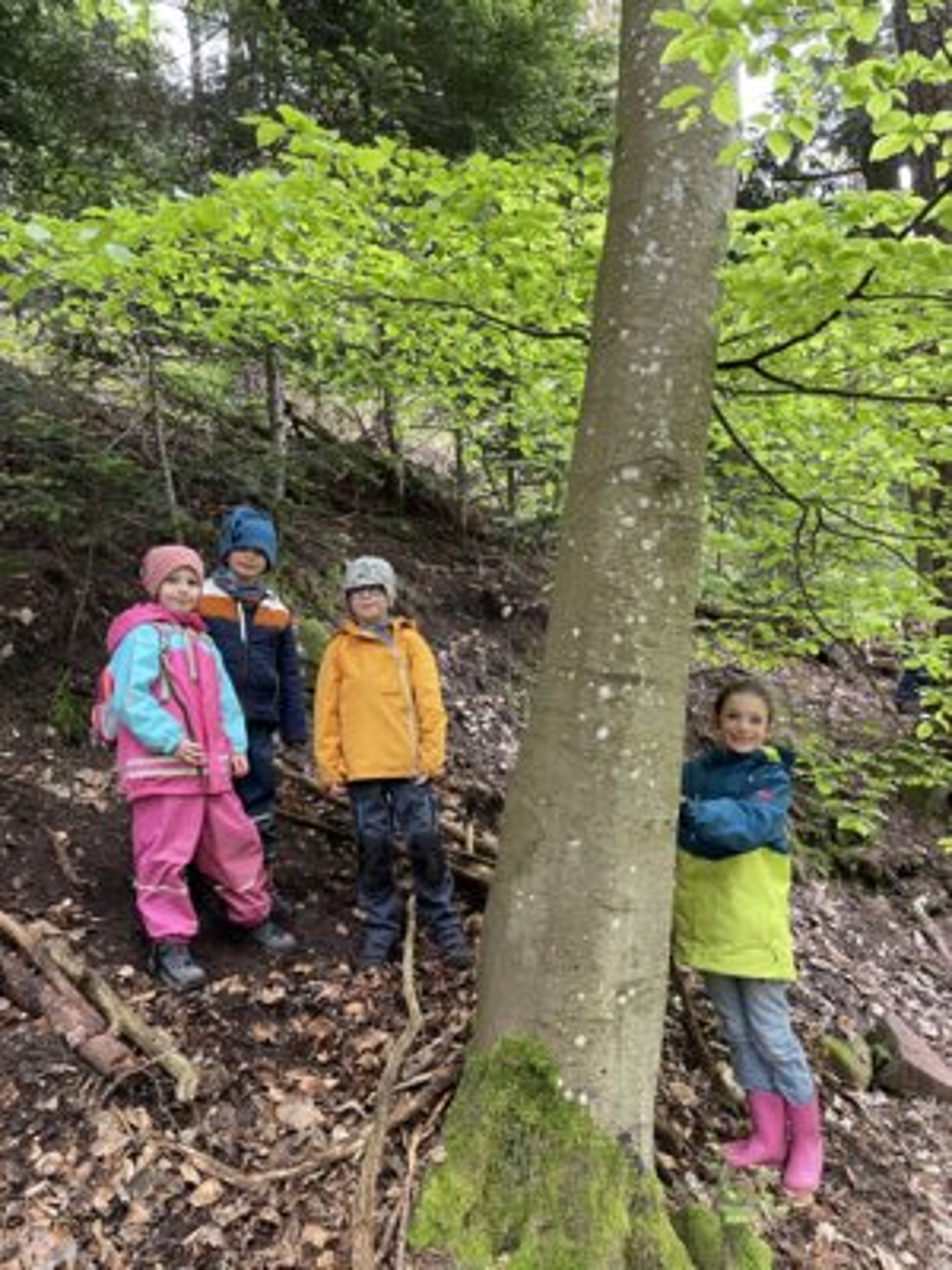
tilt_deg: +6.6
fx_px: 953
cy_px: 635
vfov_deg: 67.3
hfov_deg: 53.1
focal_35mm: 26
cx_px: 476
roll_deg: +3.0
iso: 125
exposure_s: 1/93
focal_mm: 4.2
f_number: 1.6
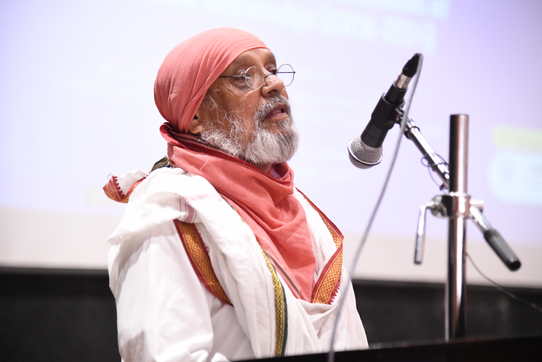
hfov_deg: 18.3
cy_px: 181
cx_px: 271
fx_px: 1686
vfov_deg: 12.2
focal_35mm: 112
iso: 10000
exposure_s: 1/125
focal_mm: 112
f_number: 4
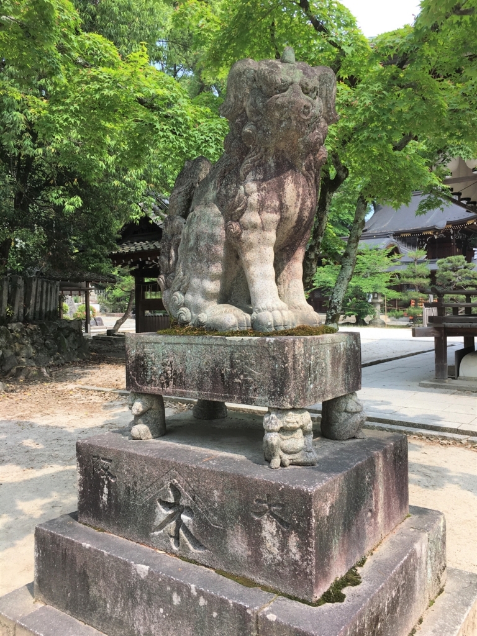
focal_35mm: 29
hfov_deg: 48.2
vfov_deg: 61.7
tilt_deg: -1.3
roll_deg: +0.9
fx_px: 533
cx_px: 238
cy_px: 318
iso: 25
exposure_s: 1/596
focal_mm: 4.15
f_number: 2.2
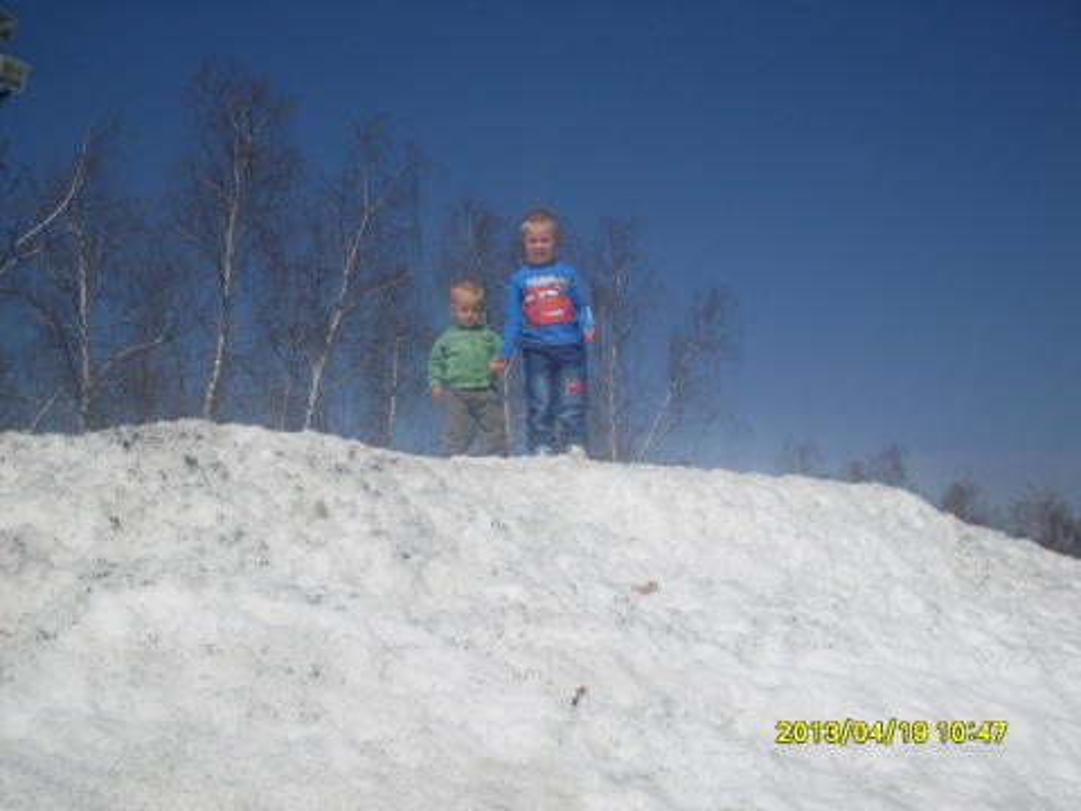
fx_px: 1187
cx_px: 540
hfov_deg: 49.0
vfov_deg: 37.7
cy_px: 406
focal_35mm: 38
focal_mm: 6.3
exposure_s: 1/750
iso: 80
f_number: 8.4
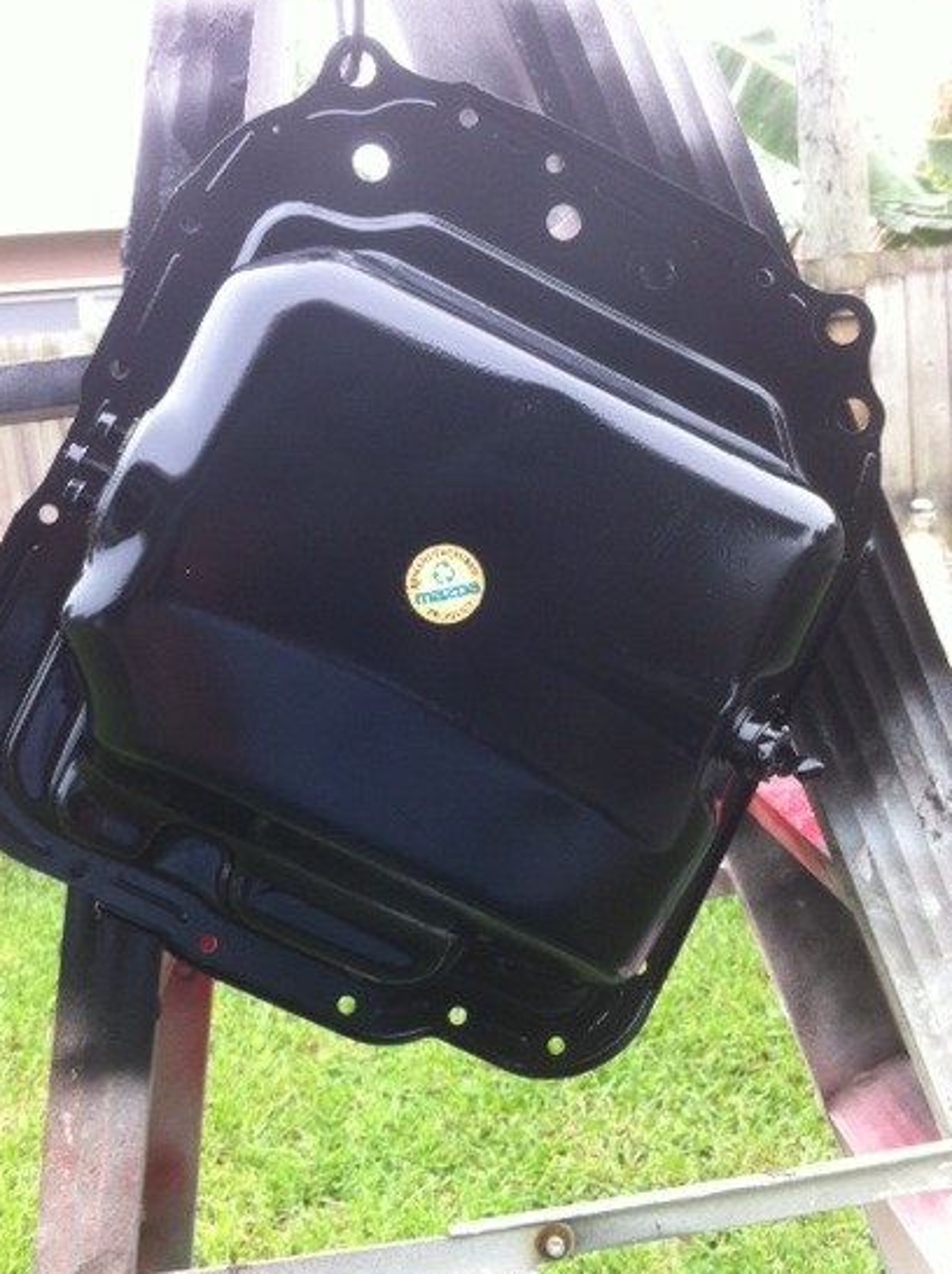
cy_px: 637
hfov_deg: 35.0
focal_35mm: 41
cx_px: 425
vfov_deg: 45.8
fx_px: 1507
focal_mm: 3.9
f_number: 2.8
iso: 80
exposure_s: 1/40
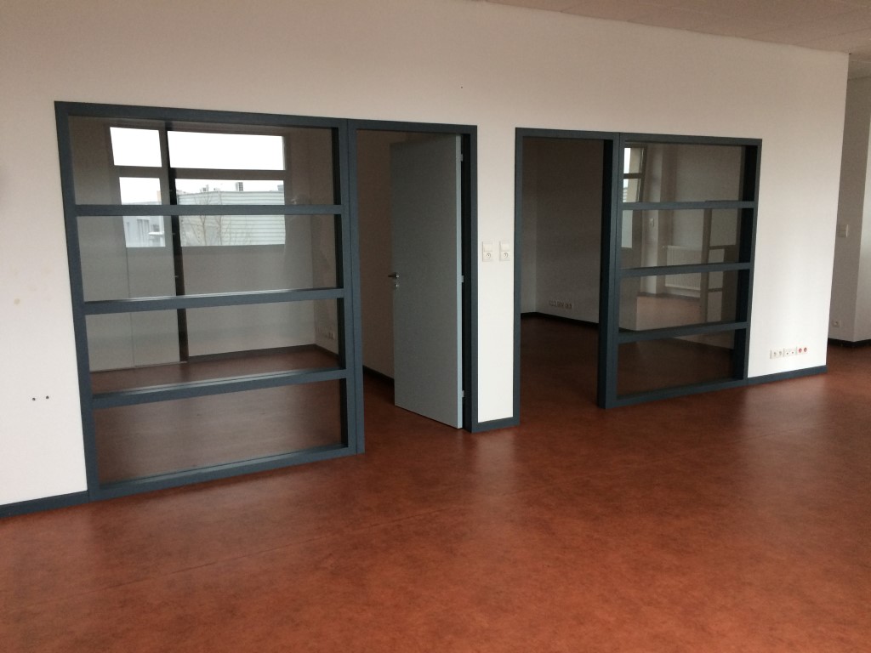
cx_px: 436
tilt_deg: -9.6
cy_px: 326
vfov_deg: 48.2
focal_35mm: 29
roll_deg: +1.8
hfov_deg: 61.7
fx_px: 730
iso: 160
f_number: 2.2
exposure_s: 1/33
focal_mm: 4.15
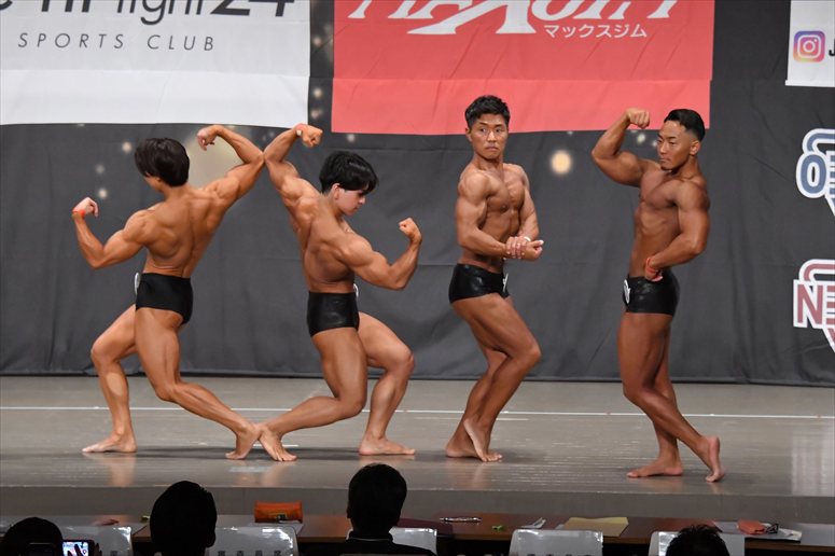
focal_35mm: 157
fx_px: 3640
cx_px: 418
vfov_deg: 8.7
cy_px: 278
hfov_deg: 13.1
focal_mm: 105
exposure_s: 1/400
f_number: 5.6
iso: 6400
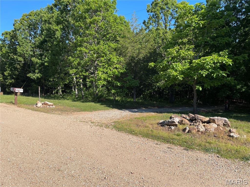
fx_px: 188
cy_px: 94
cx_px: 125
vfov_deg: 53.1
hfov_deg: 67.3
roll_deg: +1.0
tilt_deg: -3.4
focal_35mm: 26
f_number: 1.6
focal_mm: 4.2
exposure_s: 1/2817
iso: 32
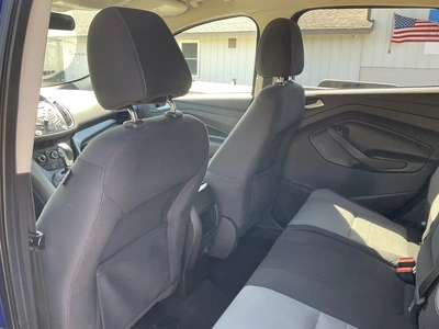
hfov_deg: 61.7
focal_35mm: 29
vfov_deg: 48.2
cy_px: 164
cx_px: 220
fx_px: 368
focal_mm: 3
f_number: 1.8
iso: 64
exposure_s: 1/122
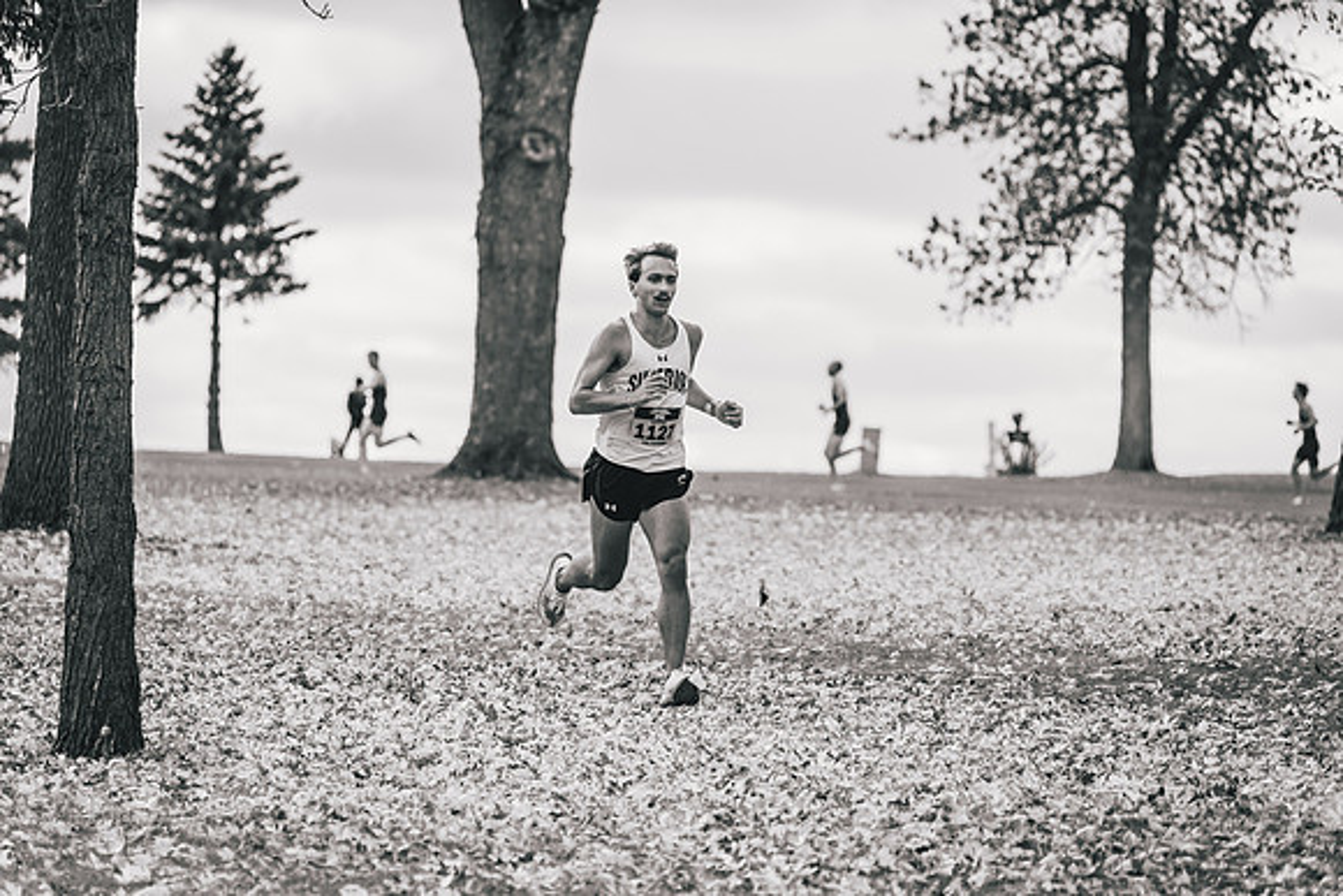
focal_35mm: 259
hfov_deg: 7.9
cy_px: 448
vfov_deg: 5.3
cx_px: 672
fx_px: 9677
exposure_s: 1/1000
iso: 400
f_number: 6.3
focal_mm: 259
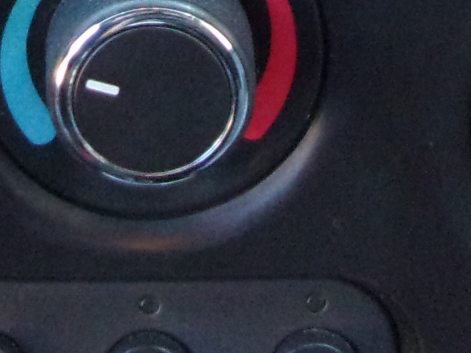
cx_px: 147
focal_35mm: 152
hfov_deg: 13.0
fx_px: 2068
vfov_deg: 8.9
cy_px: -474
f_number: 3.9
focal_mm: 5.1
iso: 400
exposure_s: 1/29
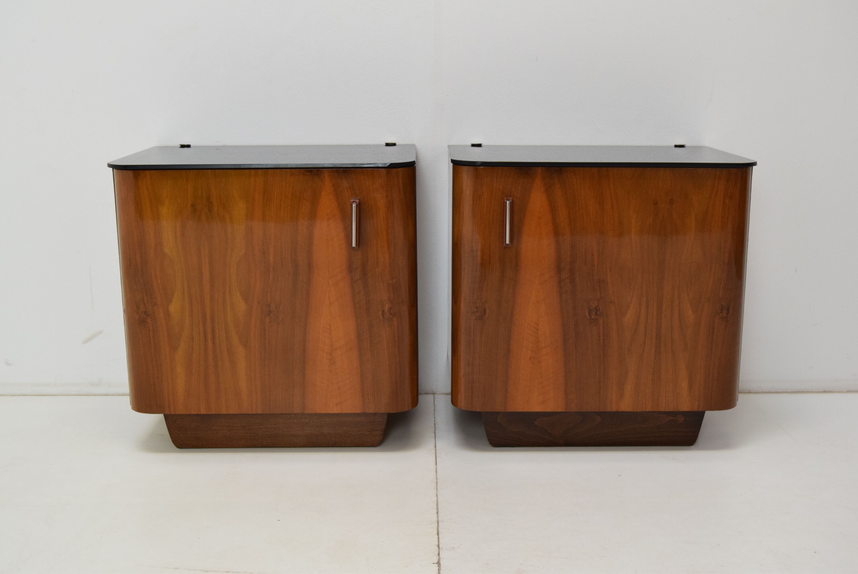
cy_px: 287
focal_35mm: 42
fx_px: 1002
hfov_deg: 46.4
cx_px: 429
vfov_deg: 31.9
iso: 1600
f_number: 6.3
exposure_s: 1/160
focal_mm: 28
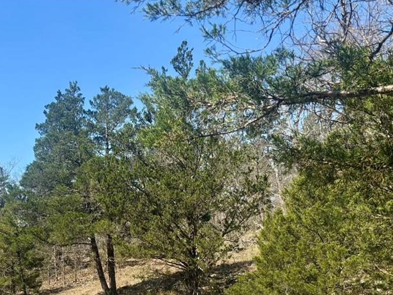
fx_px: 511
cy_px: 252
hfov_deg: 41.5
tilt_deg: +0.8
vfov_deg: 31.0
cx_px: 130
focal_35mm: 45
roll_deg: +2.2
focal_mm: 5.96
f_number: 1.6
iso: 50
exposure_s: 1/1783
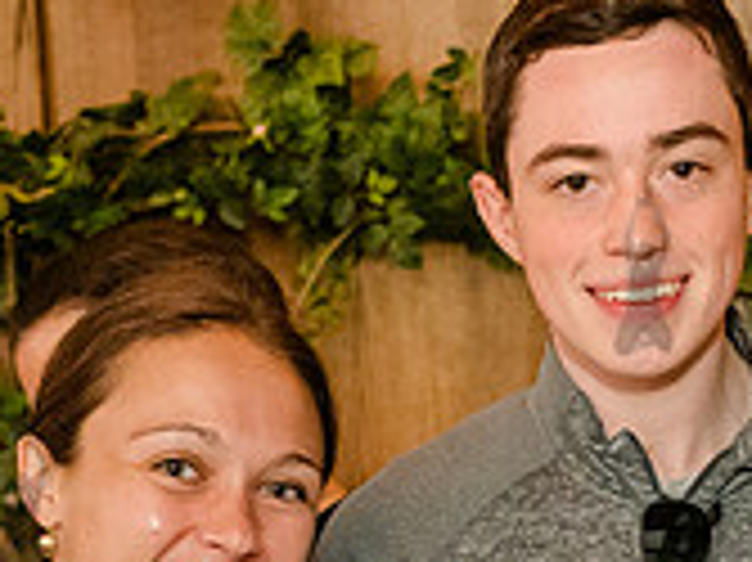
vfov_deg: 10.3
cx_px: 558
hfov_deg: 14.2
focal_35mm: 139
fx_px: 3017
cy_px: 816
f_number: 4.5
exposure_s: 1/200
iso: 4000
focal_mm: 35
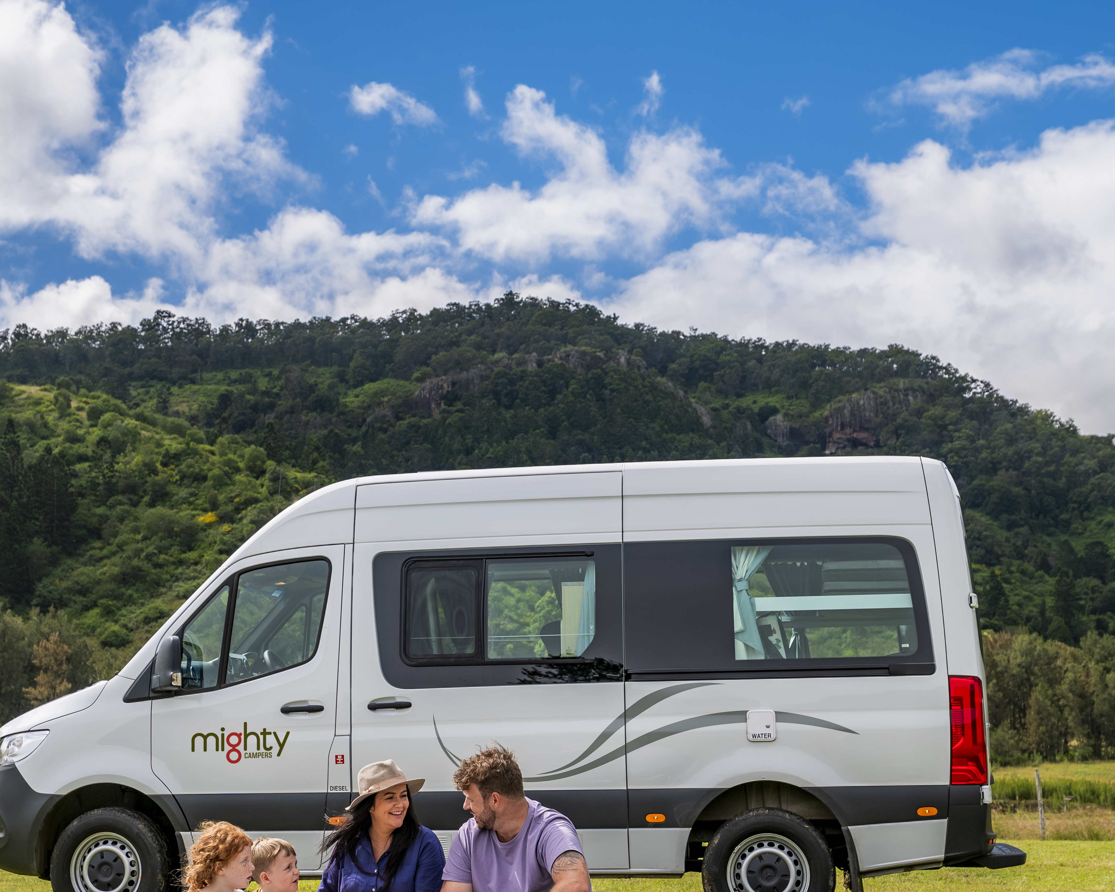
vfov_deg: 26.2
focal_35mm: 58
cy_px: 554
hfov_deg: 32.4
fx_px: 1914
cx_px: 443
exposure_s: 1/1250
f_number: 5.6
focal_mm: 40
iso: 100
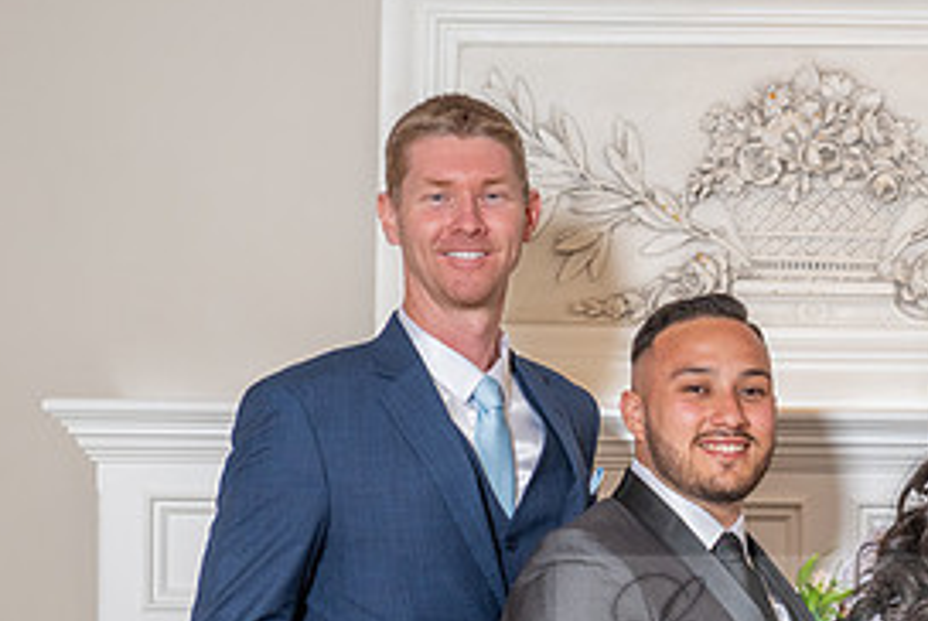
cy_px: 636
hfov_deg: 15.3
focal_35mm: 132
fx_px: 3406
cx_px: 853
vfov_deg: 10.3
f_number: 4.5
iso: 640
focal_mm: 62
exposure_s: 1/160
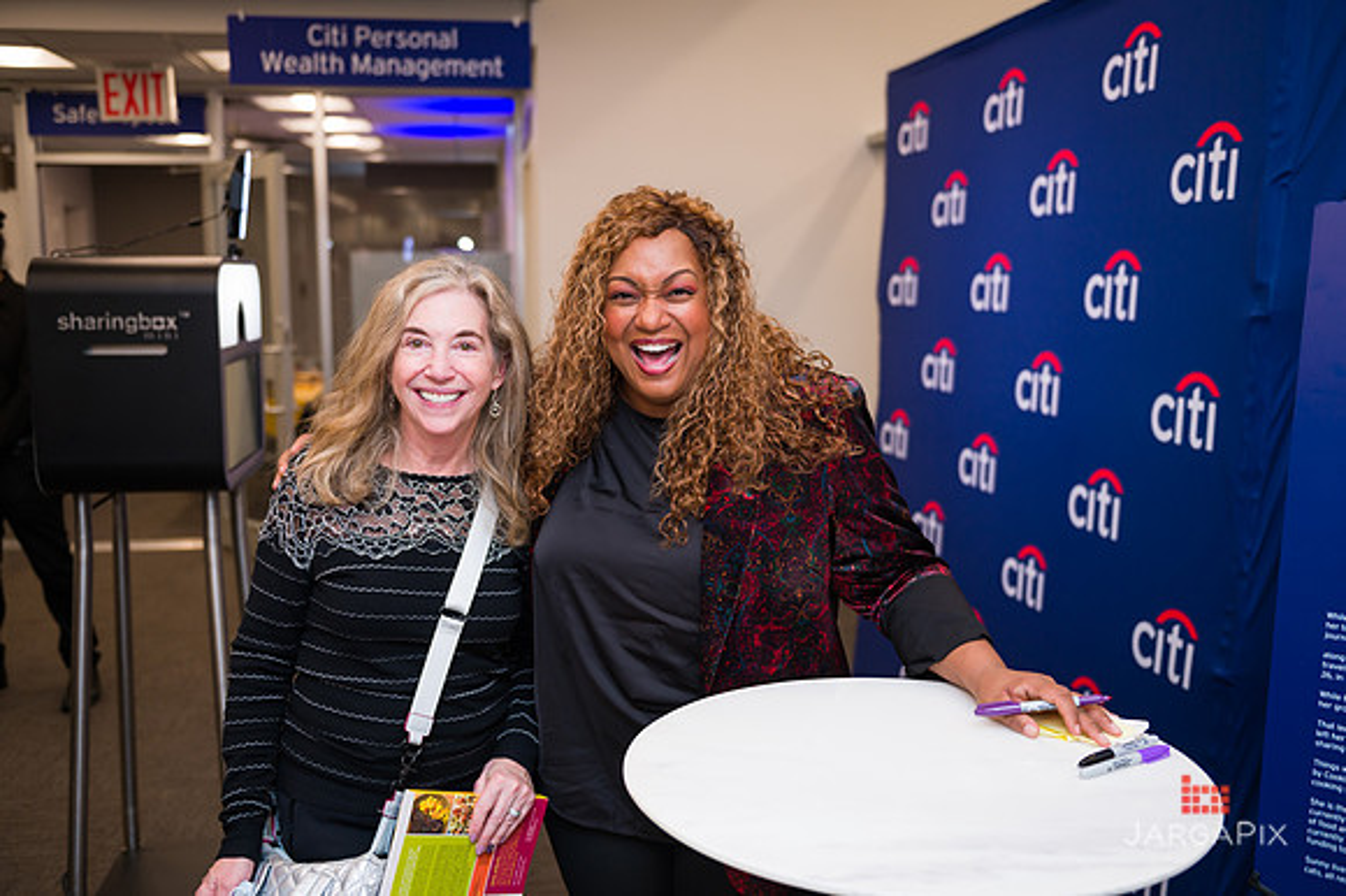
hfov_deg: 55.8
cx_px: 673
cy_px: 448
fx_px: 1270
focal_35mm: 34
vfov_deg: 38.8
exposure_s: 1/200
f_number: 3.2
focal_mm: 34
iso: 400
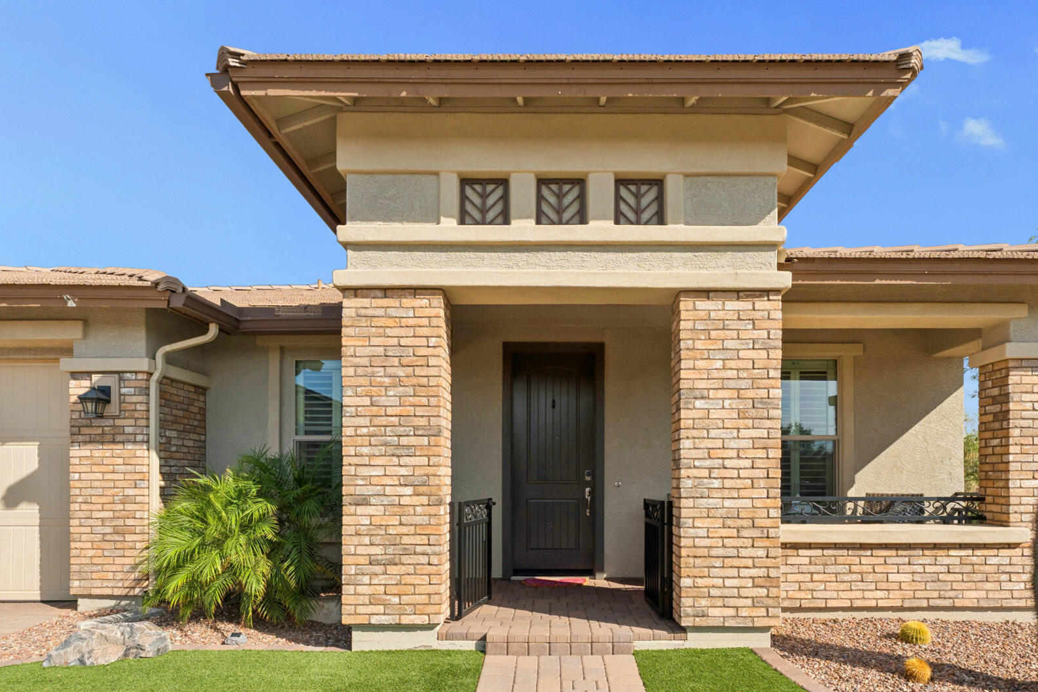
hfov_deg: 78.5
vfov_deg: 55.7
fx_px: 634
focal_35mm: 22
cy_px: 476
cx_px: 556
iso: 320
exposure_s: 1/800
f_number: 9
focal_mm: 14
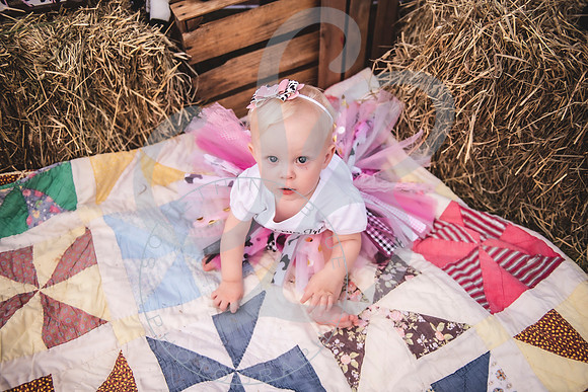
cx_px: 294
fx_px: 474
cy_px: 196
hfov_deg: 63.6
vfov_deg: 45.0
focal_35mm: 29
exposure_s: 1/640
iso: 100
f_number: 2.8
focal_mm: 29
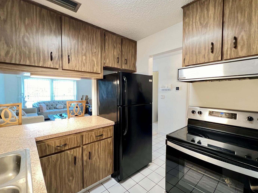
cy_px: 97
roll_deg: -0.4
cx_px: 129
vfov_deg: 81.7
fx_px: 112
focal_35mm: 15
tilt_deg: -2.1
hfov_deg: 98.2
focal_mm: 1.57
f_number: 1.8
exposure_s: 1/60
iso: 500
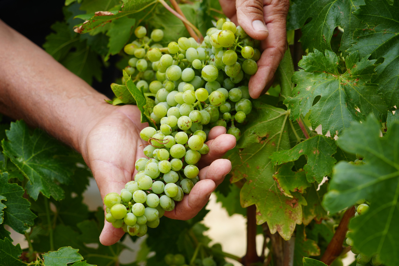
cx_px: 200
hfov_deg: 25.4
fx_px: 887
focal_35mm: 80
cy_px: 133
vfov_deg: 17.1
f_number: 5.6
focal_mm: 80
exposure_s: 1/160
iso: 100
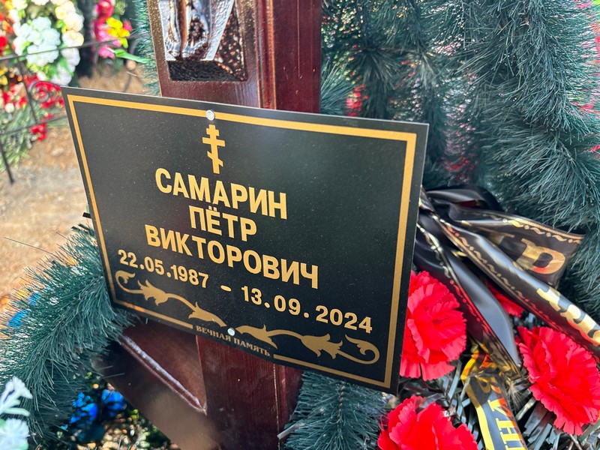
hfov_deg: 67.3
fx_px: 451
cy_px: 225
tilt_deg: -32.8
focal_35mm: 26
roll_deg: +0.4
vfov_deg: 53.1
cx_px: 300
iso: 125
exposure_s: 1/74
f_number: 1.6
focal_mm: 5.96
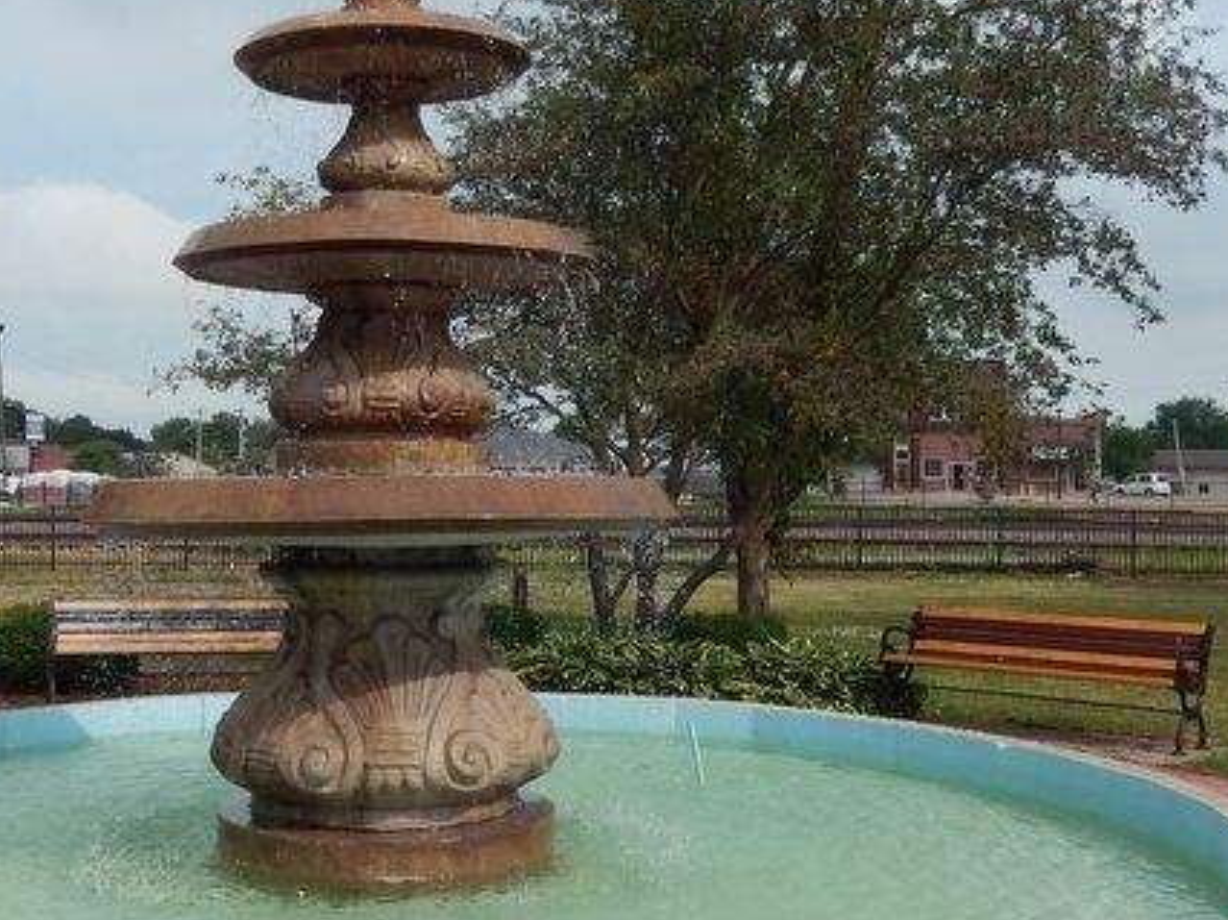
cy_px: 456
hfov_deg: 40.1
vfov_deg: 30.8
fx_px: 1666
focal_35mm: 47
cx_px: 435
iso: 125
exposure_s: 1/1250
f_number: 3.4
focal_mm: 4.5
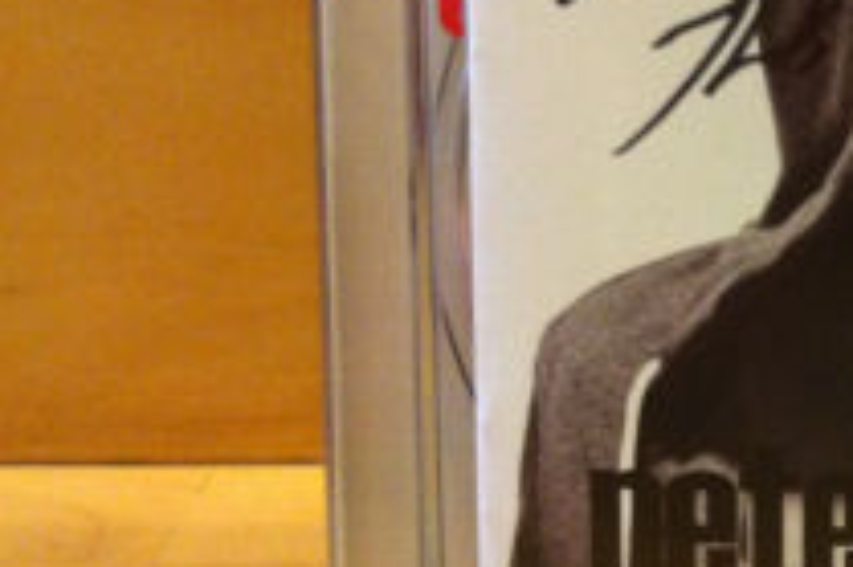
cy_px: 247
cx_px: 975
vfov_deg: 15.7
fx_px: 2060
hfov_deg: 21.9
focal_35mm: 87
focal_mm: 3.85
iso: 250
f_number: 2.8
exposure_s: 1/15
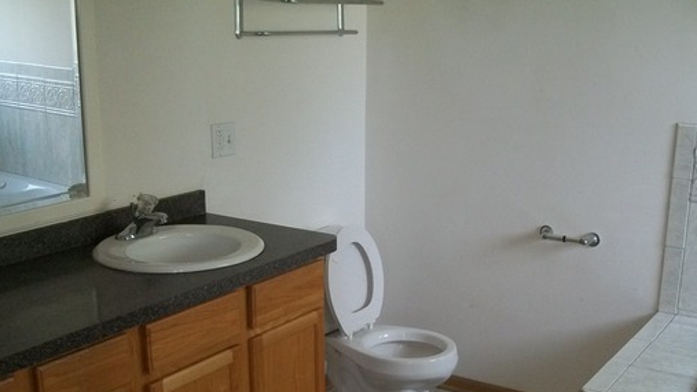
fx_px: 813
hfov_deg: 46.3
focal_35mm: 44
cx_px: 389
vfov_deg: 26.5
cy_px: 319
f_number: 2.9
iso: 160
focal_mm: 5.7
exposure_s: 1/50
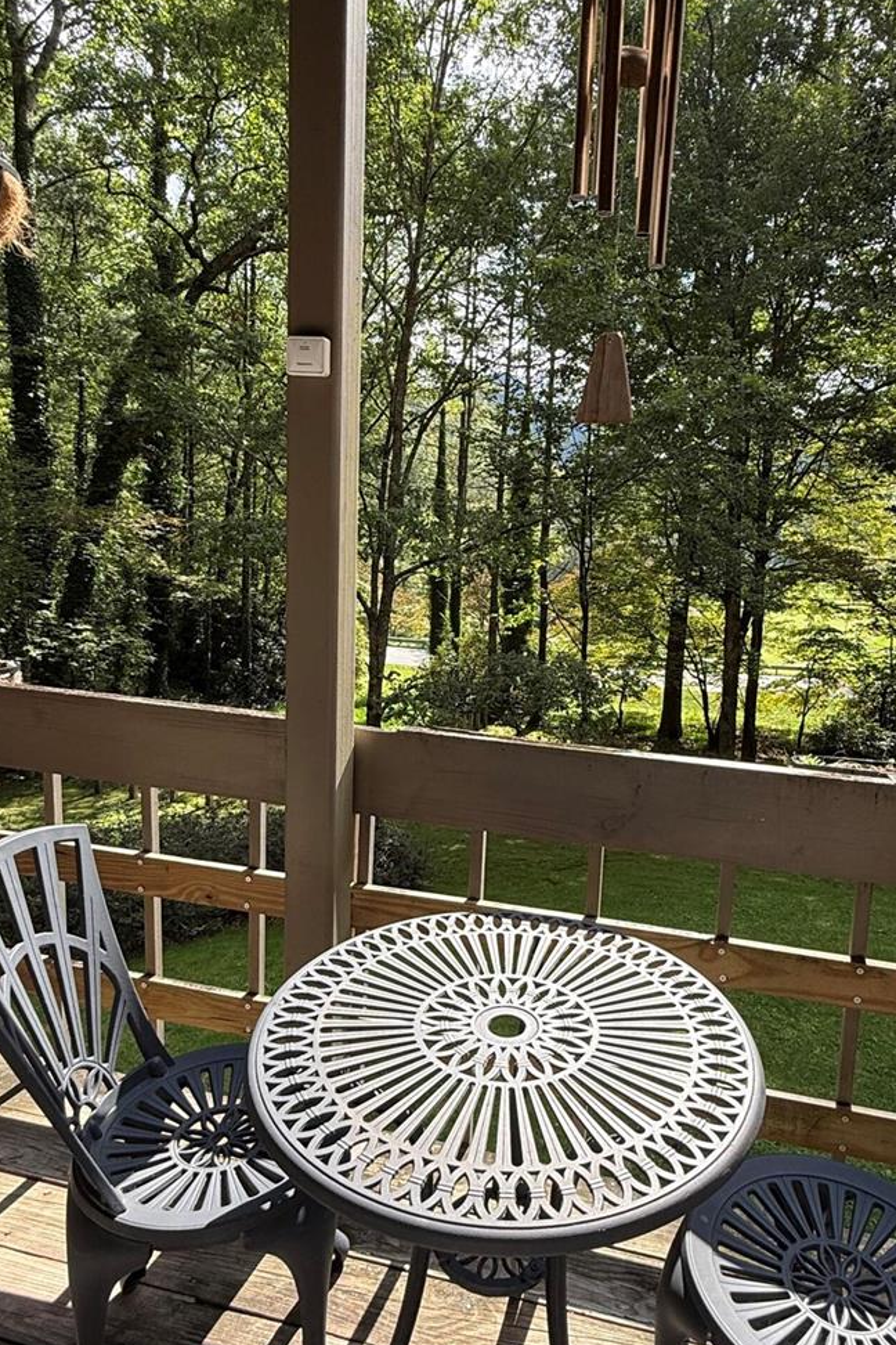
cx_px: 521
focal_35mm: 23
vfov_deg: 76.1
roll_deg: -4.0
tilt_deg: -9.2
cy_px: 653
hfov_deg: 54.8
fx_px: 859
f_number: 2.2
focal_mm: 2.22
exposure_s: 1/403
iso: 50
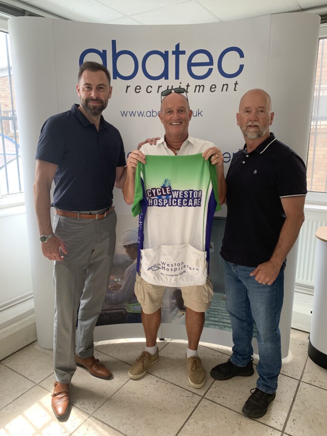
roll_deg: -0.2
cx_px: 164
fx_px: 327
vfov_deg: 67.3
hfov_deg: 53.1
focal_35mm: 26
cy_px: 218
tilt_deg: -10.6
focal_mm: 4.25
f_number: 1.8
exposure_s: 1/121
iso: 40
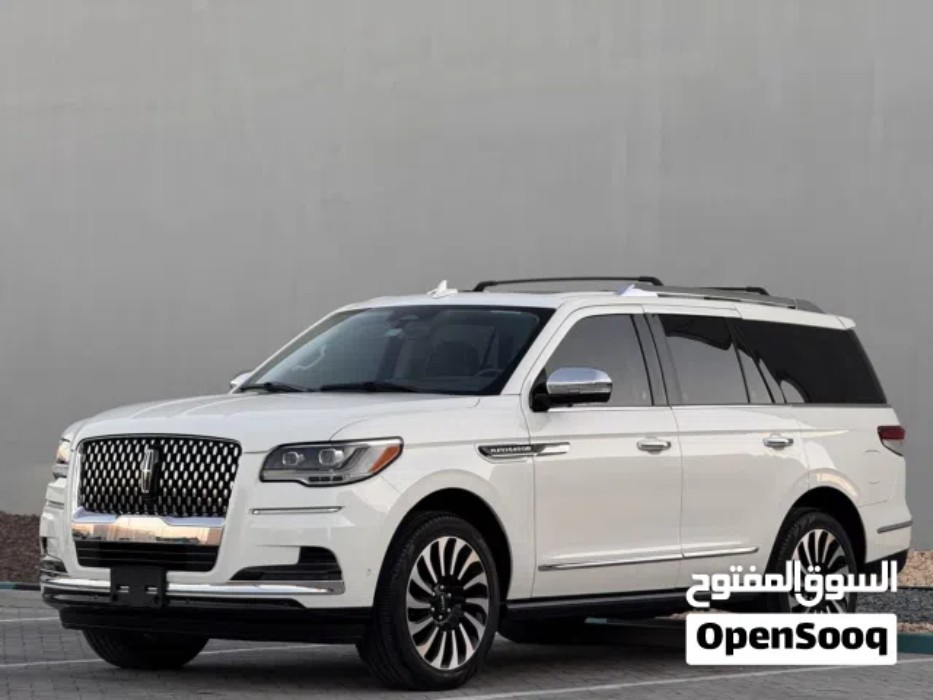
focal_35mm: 120
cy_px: 350
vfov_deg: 12.3
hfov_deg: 16.4
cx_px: 466
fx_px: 3234
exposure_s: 1/99
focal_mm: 15.66
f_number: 2.8
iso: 64
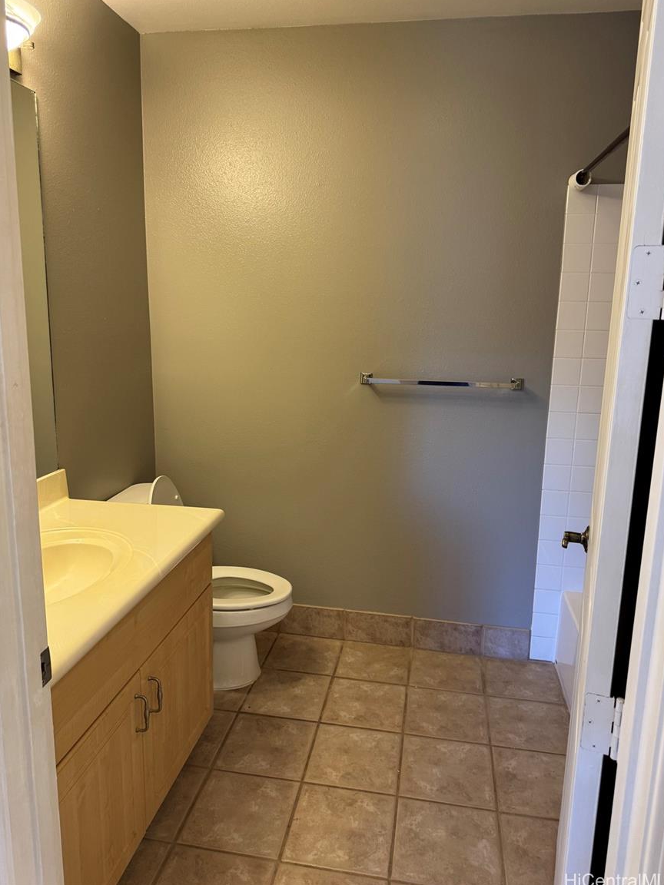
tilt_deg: -10.9
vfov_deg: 69.4
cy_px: 427
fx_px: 639
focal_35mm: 25
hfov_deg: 54.9
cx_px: 332
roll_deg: -1.2
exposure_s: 1/60
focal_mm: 6.76
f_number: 1.78
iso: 160
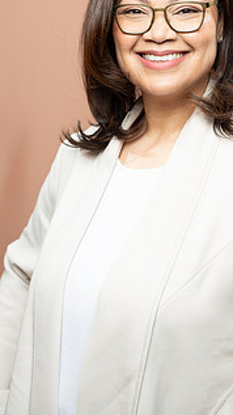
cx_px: 177
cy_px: 148
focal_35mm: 113
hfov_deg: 10.7
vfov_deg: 18.9
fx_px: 1243
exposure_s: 1/160
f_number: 4
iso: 320
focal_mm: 76
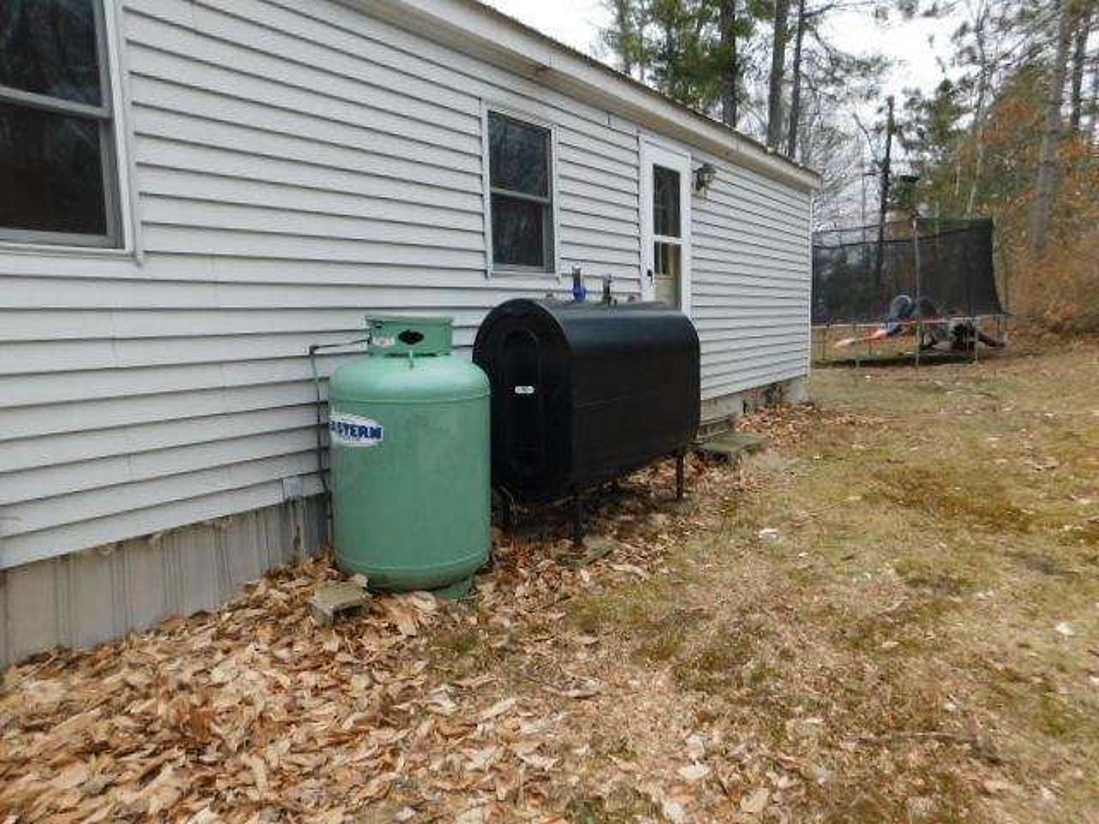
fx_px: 730
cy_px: 412
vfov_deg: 58.9
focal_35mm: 23
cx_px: 550
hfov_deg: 73.9
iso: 125
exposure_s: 1/200
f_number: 3
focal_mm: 4
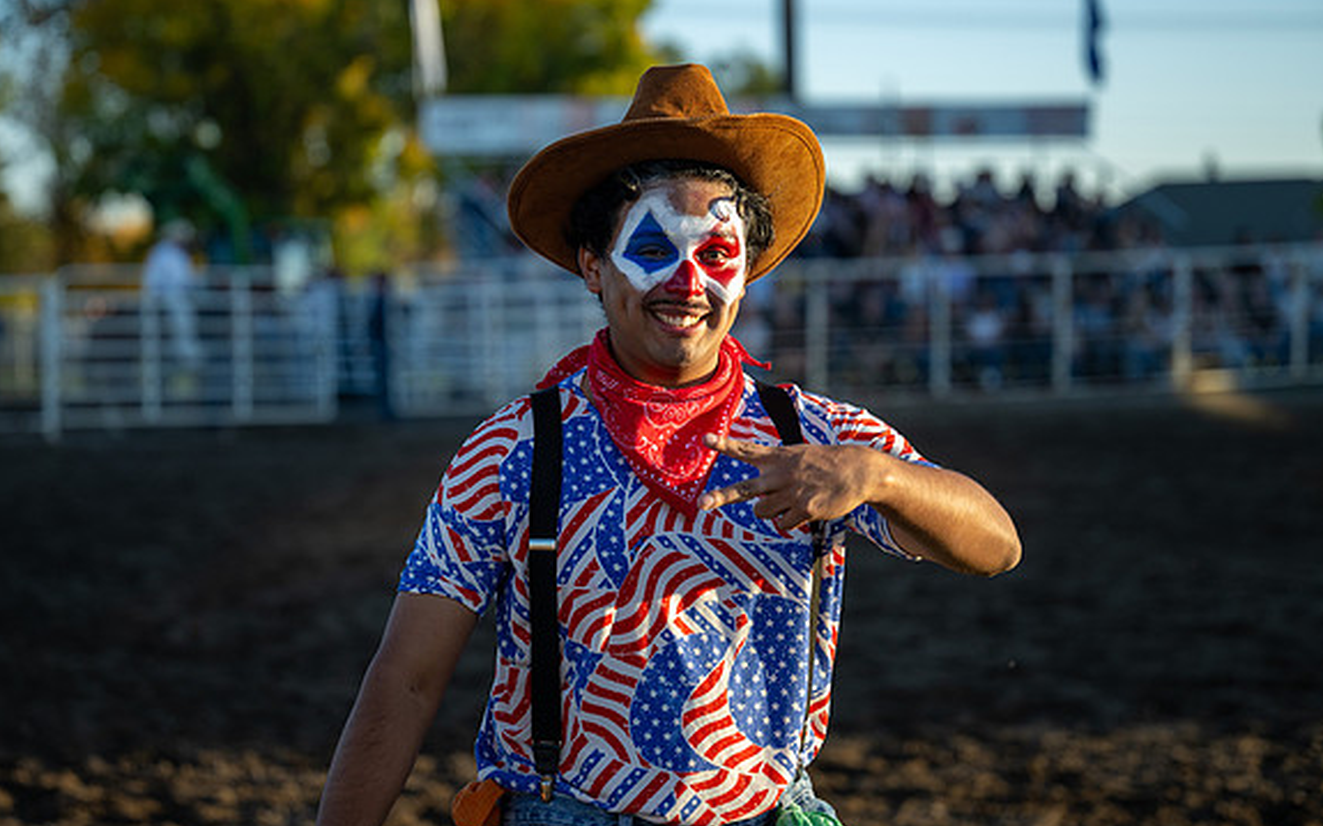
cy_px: 343
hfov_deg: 21.4
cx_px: 653
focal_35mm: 97
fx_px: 3496
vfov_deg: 13.5
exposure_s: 1/1000
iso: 160
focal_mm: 80
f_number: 2.8
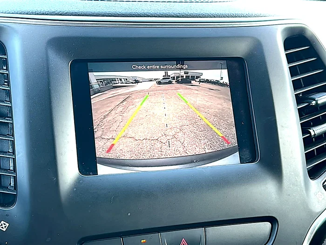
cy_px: 122
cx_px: 163
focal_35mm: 47
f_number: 1.78
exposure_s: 1/158
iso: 64
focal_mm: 6.86
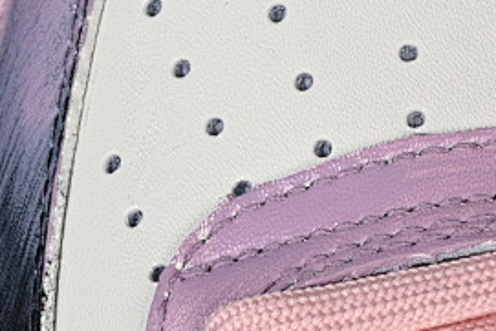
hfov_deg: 6.9
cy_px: 205
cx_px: 392
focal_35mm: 299
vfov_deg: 4.6
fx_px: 4122
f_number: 7.1
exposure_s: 1/80
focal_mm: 50
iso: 160
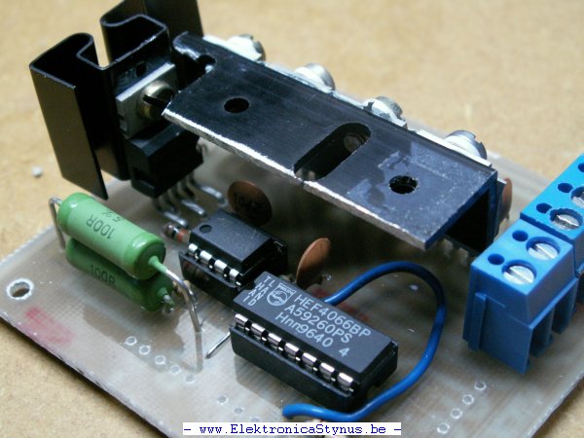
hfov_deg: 31.2
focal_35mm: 62
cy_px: 219
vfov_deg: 23.7
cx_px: 292
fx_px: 1046
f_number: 3.2
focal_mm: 10.28
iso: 160
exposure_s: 1/13
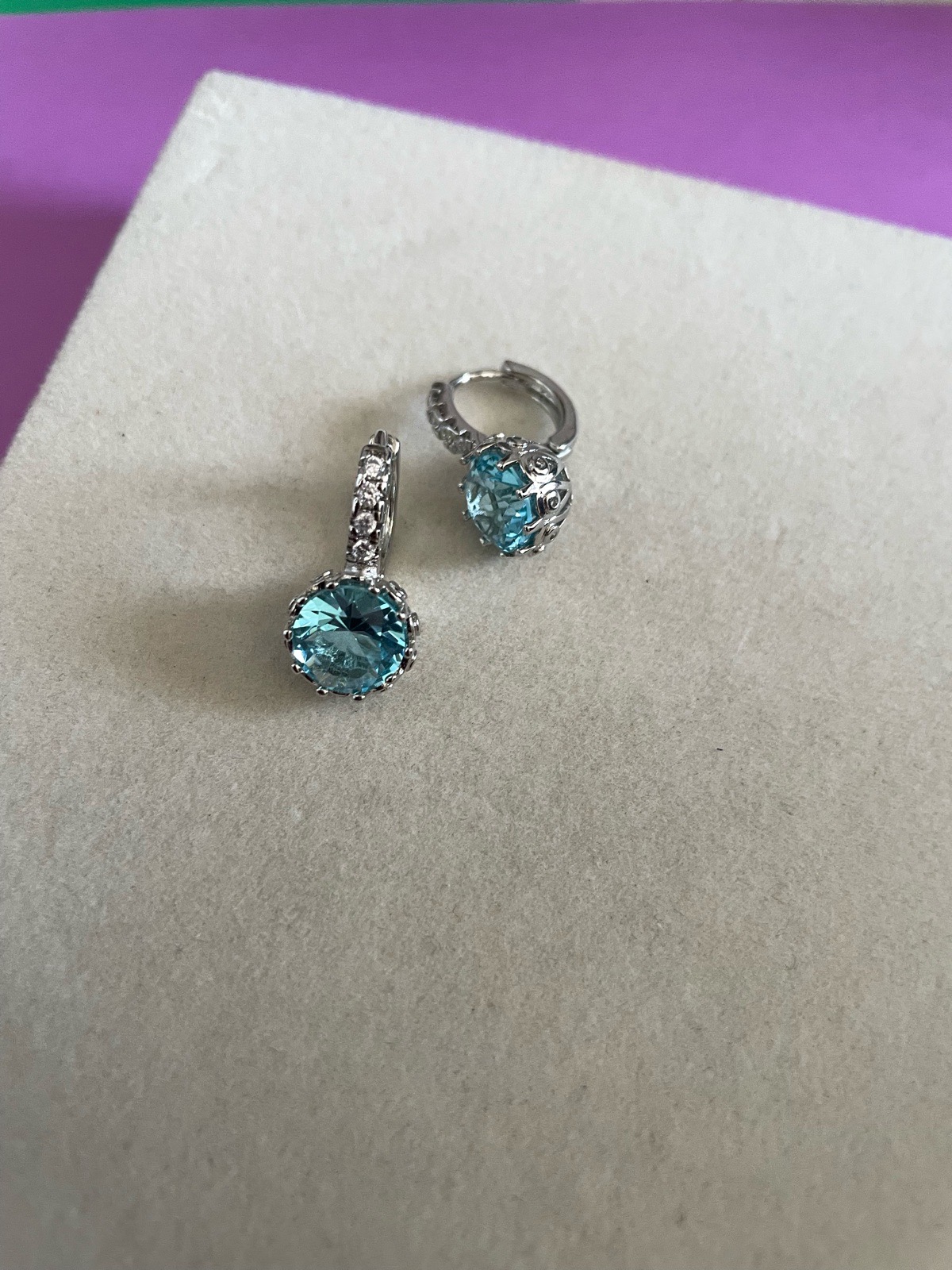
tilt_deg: -63.7
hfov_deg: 53.1
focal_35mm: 26
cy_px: 635
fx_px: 953
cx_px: 476
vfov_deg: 67.3
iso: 160
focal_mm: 4.2
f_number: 1.6
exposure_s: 1/60
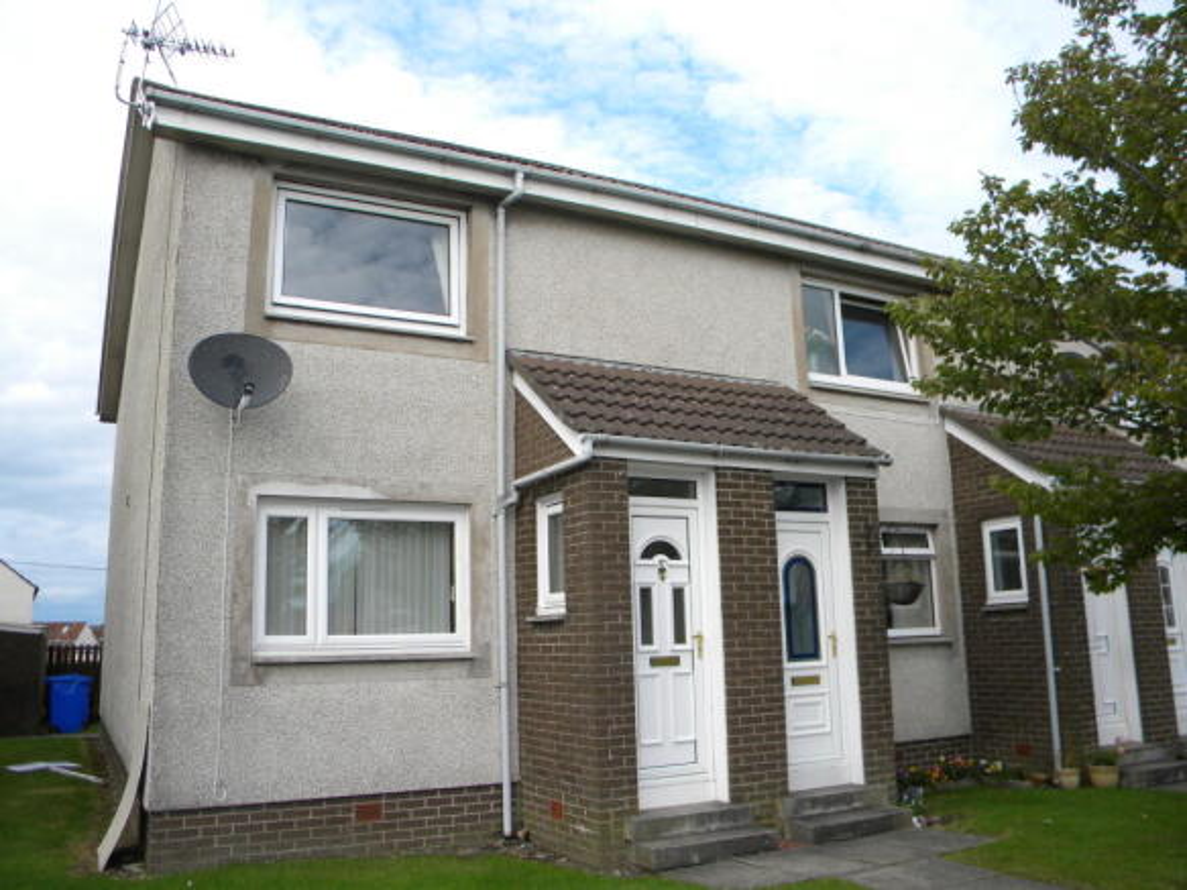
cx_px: 594
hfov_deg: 63.5
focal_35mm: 28
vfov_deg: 49.7
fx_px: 960
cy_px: 445
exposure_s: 1/803
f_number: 3.5
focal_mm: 5
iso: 110
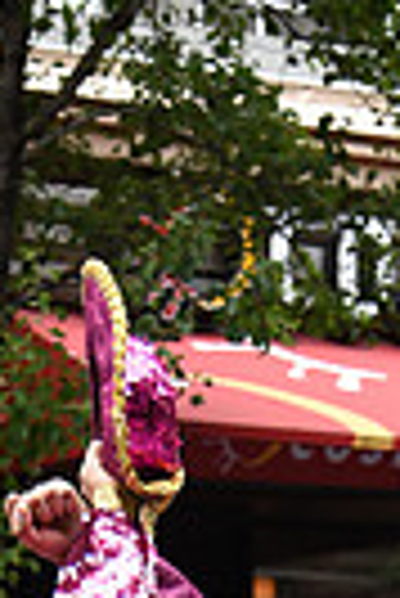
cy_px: 1151
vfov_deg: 9.3
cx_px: 249
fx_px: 3474
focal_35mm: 209
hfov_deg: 6.6
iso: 400
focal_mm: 48
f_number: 4
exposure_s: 1/400
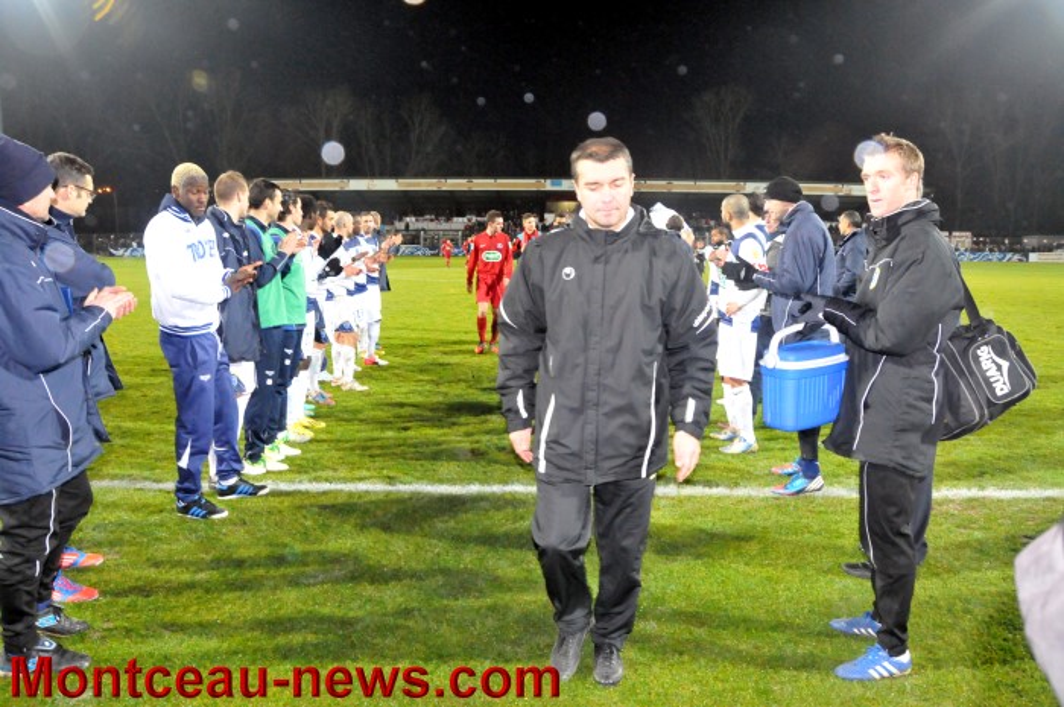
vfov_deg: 47.8
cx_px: 532
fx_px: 797
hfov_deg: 67.4
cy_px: 354
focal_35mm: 27
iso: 3200
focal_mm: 18
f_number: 7.1
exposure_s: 1/80
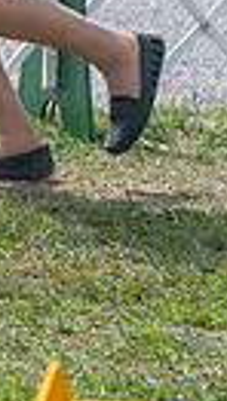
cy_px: -161
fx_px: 7136
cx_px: -436
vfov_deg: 3.2
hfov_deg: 1.8
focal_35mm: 669
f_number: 5
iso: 500
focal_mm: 144
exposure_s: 1/2000
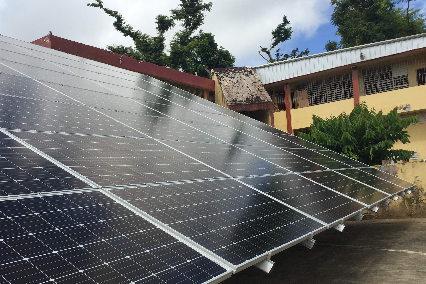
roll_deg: +3.7
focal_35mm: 39
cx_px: 166
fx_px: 461
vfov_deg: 33.9
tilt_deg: -0.1
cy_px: 190
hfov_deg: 49.2
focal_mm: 4.15
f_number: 2.2
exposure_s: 1/1883
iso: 32
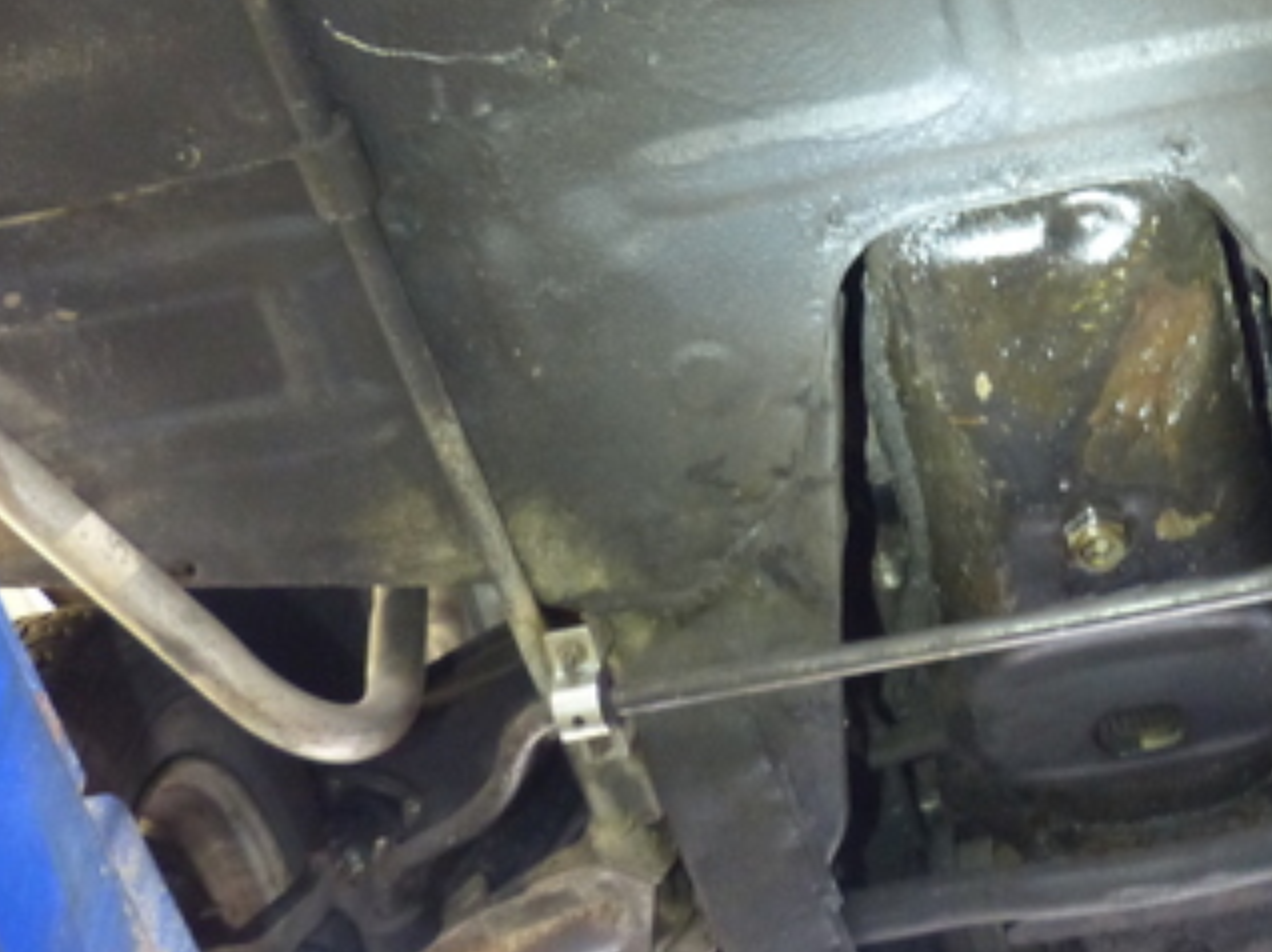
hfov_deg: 24.7
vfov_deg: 18.8
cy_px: 296
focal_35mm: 78
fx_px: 2864
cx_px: 980
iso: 500
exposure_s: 1/4
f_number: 2.8
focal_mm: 5.6
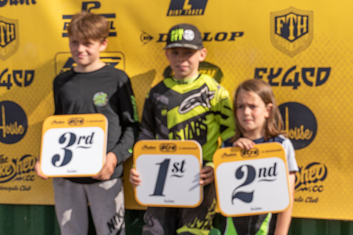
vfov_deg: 17.7
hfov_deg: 26.3
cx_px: 182
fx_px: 754
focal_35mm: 77
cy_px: 115
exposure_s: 1/400
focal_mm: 62
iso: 200
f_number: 6.3
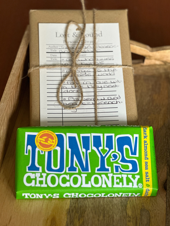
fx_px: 511
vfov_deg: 25.0
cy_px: 113
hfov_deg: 18.9
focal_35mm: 78
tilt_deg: -46.2
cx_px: 85
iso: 250
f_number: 2.8
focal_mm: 9
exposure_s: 1/40
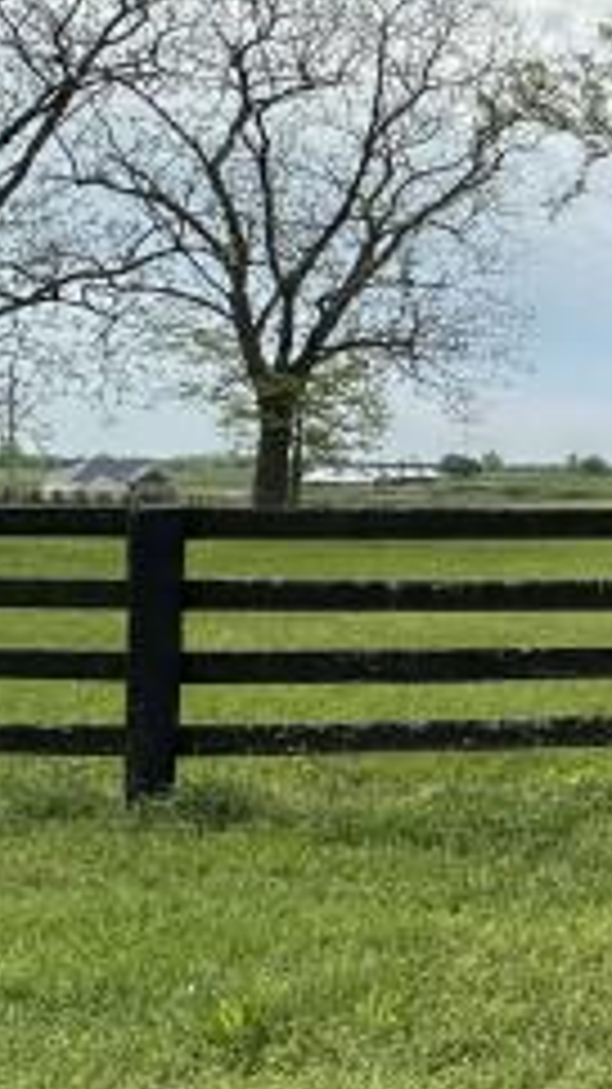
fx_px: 1213
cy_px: 495
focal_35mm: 42
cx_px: 1213
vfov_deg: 48.3
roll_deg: -0.9
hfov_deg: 18.6
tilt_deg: -0.3
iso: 50
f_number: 2.2
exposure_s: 1/2618
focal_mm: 2.22
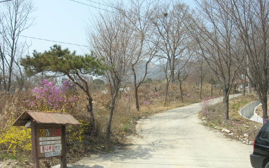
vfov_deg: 31.2
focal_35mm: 41
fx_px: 301
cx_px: 136
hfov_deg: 48.2
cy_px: 96
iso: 78
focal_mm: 7.8
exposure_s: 1/624
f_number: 4.8
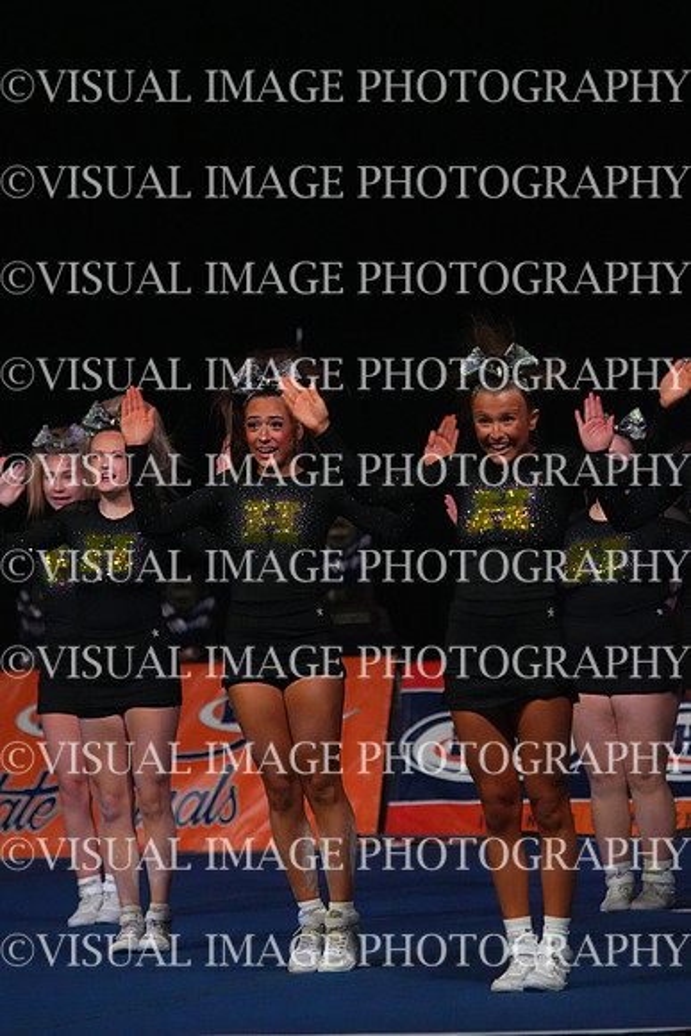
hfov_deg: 5.5
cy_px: 518
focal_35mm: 250
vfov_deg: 8.2
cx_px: 346
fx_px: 7193
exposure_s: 1/1250
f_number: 5.6
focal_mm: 250
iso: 16000
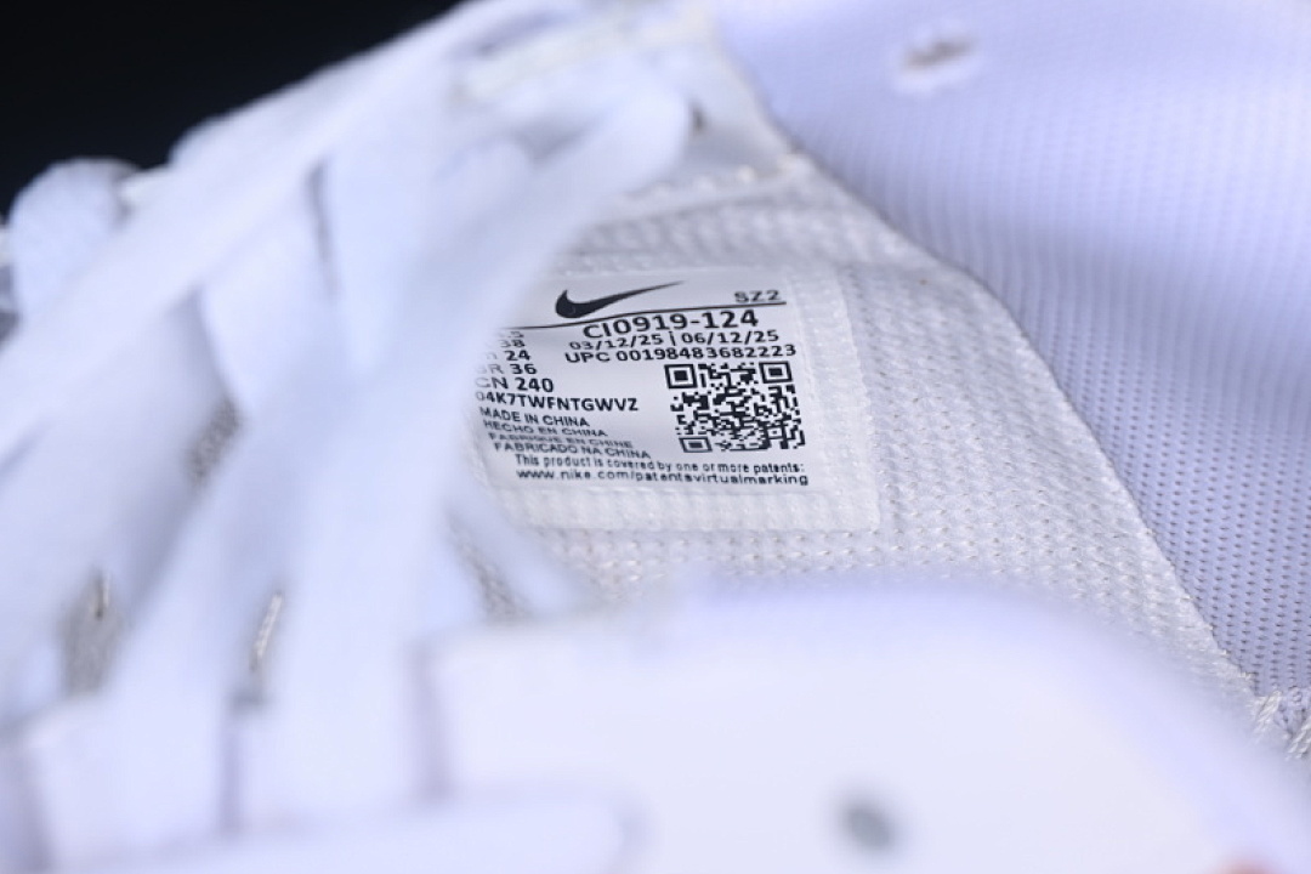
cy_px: 437
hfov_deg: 27.0
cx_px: 656
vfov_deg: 18.2
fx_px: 2731
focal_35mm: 75
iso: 160
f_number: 7.1
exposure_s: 1/80
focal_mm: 50
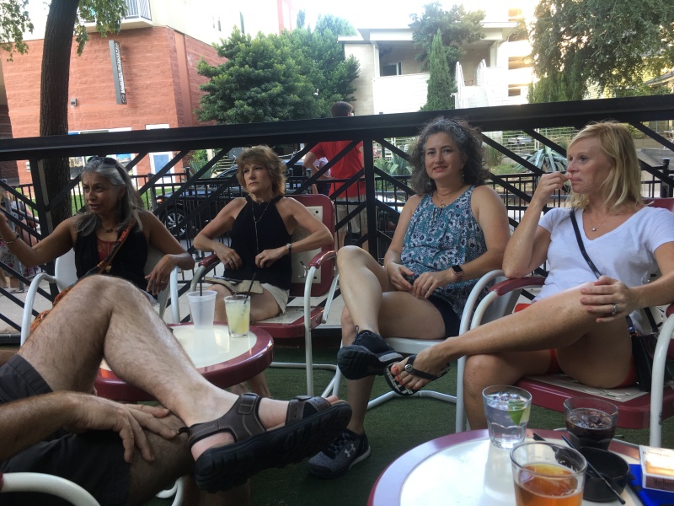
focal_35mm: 29
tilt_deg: -10.3
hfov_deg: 61.7
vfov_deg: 48.2
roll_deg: +4.2
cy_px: 253
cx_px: 337
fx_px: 565
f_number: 2.2
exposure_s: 1/40
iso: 25
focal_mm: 4.15
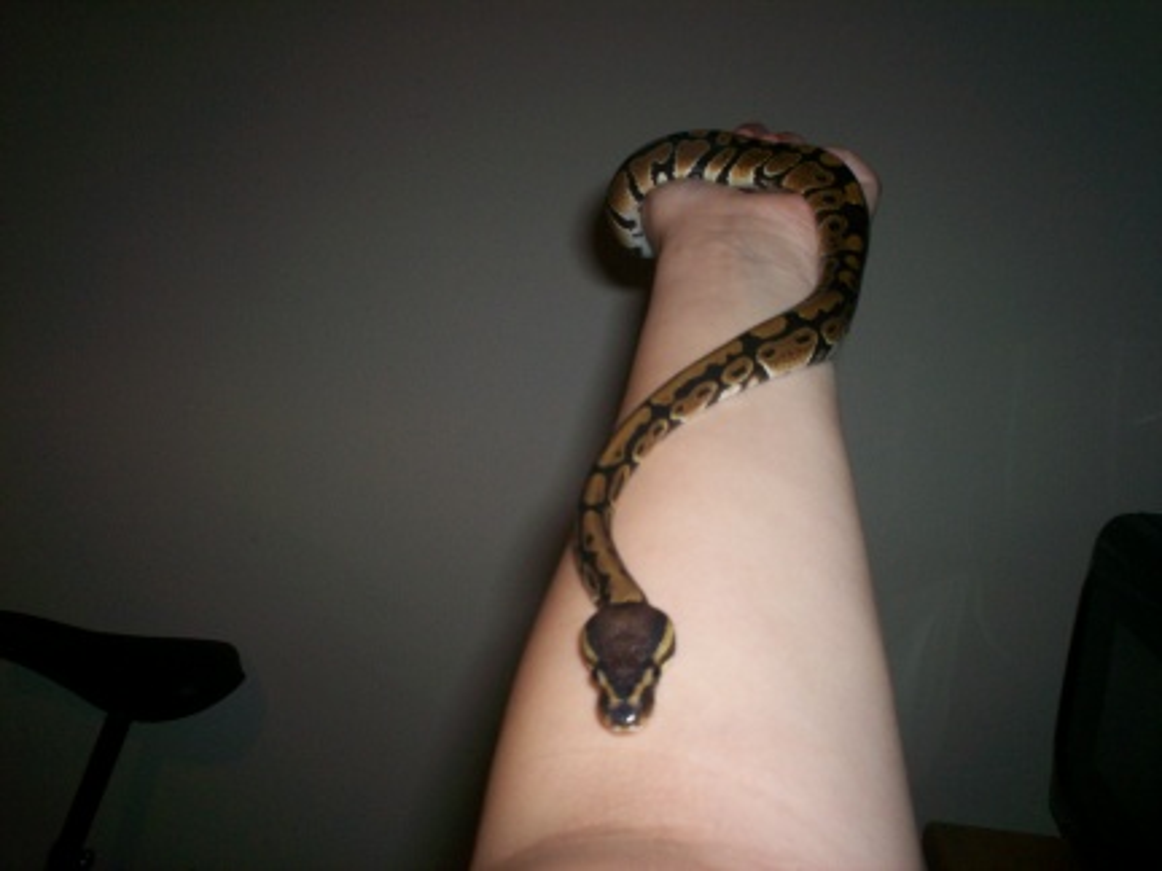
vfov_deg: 39.7
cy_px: 436
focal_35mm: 36
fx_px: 1208
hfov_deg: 51.4
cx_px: 581
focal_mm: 6
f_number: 4.5
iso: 140
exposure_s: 1/60
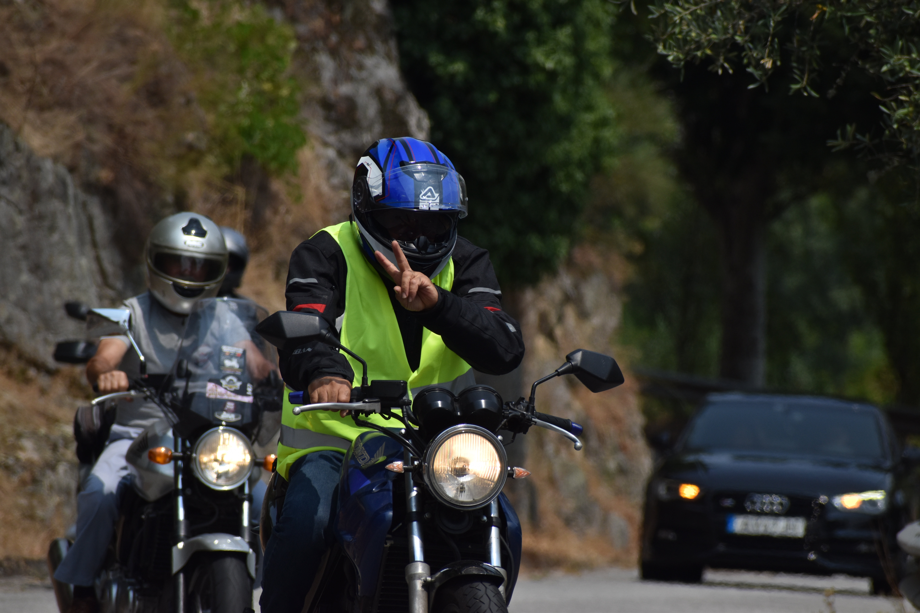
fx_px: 9966
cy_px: 306
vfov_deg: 3.5
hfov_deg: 5.3
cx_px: 460
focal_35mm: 390
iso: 250
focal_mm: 260
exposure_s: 1/2000
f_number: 8
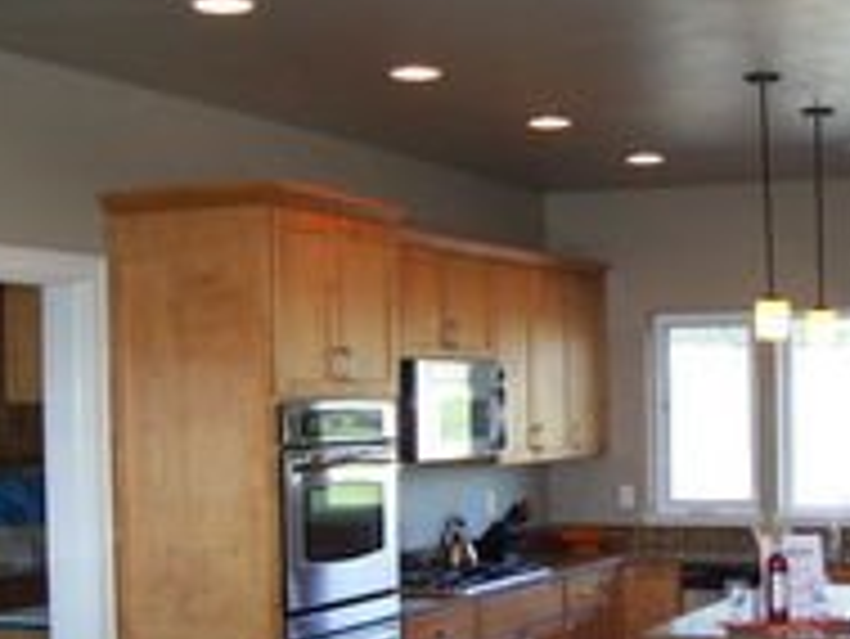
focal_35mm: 70
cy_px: 459
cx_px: 634
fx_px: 1720
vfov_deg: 20.9
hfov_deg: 27.4
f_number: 2.7
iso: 160
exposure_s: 1/60
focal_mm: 6
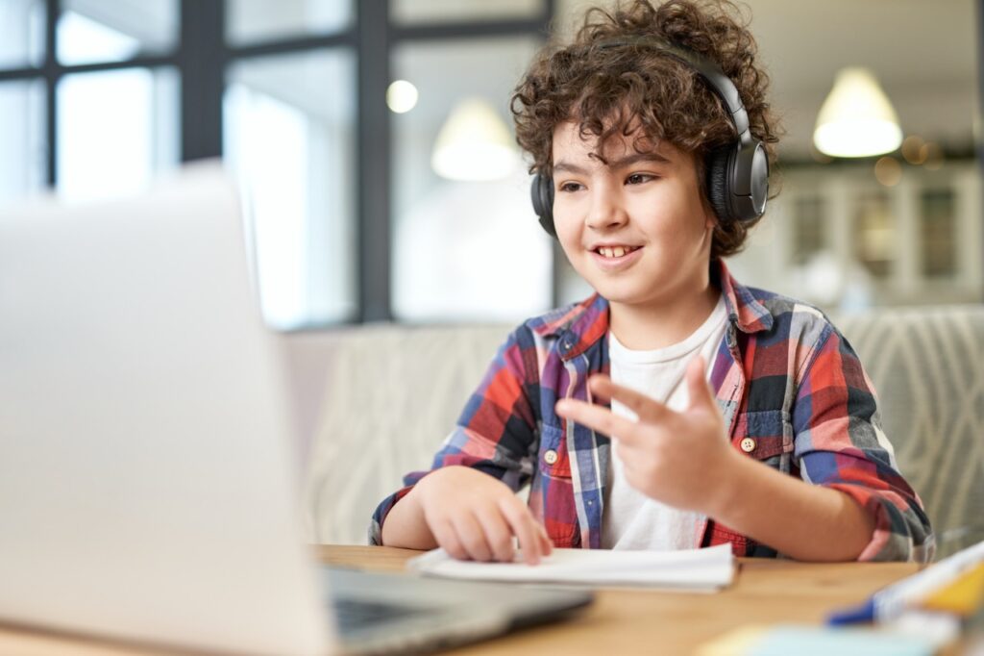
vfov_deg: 27.0
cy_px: 328
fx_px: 1366
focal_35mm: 50
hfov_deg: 39.6
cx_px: 492
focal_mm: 50
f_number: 1.4
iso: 400
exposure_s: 1/160
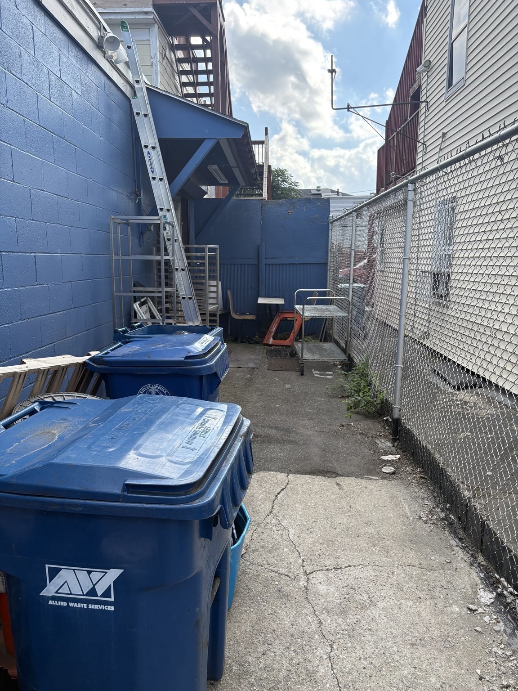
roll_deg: -0.7
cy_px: 346
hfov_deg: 53.1
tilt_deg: -8.4
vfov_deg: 67.3
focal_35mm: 26
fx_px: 519
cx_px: 259
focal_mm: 5.96
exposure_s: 1/884
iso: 50
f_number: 1.6
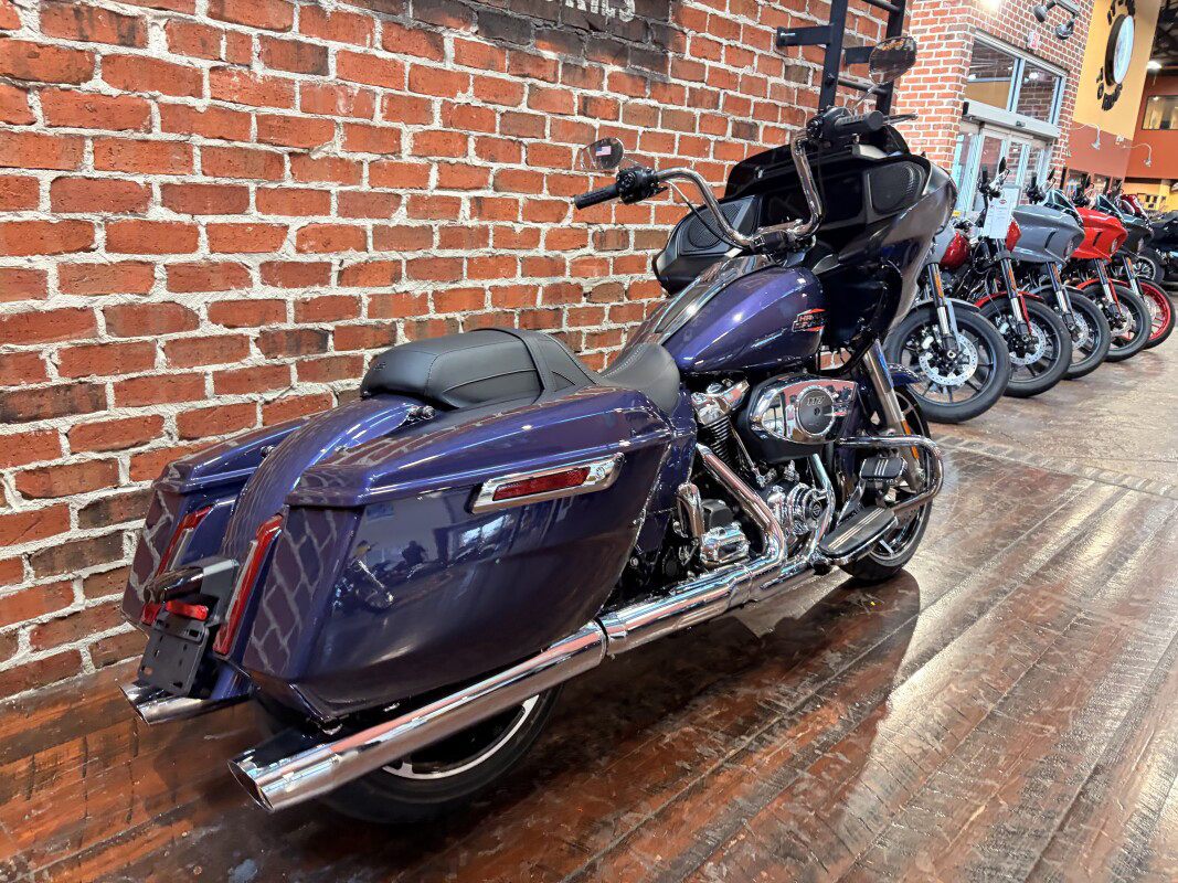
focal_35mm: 26
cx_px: 589
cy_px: 442
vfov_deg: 53.1
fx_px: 885
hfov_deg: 67.3
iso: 320
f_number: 1.6
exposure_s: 1/60
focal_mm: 5.96
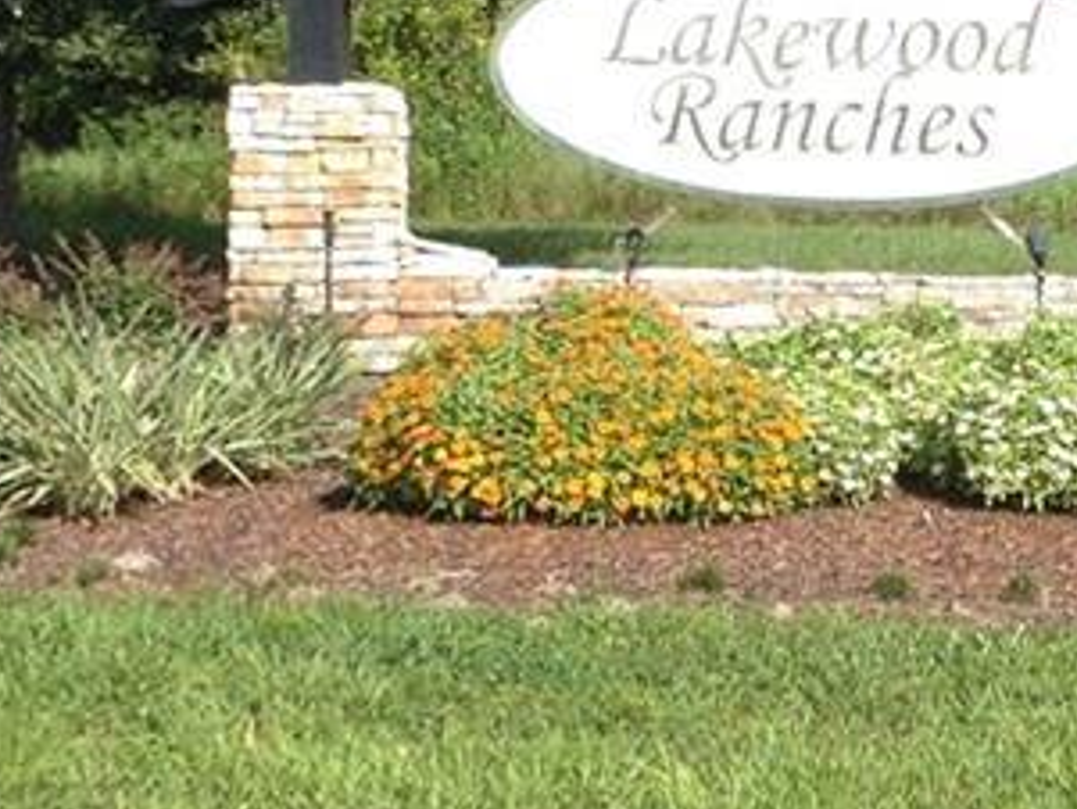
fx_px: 3704
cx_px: 916
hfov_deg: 16.4
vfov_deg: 12.4
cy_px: 190
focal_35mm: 119
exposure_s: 1/1080
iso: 50
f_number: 2.4
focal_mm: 4.28
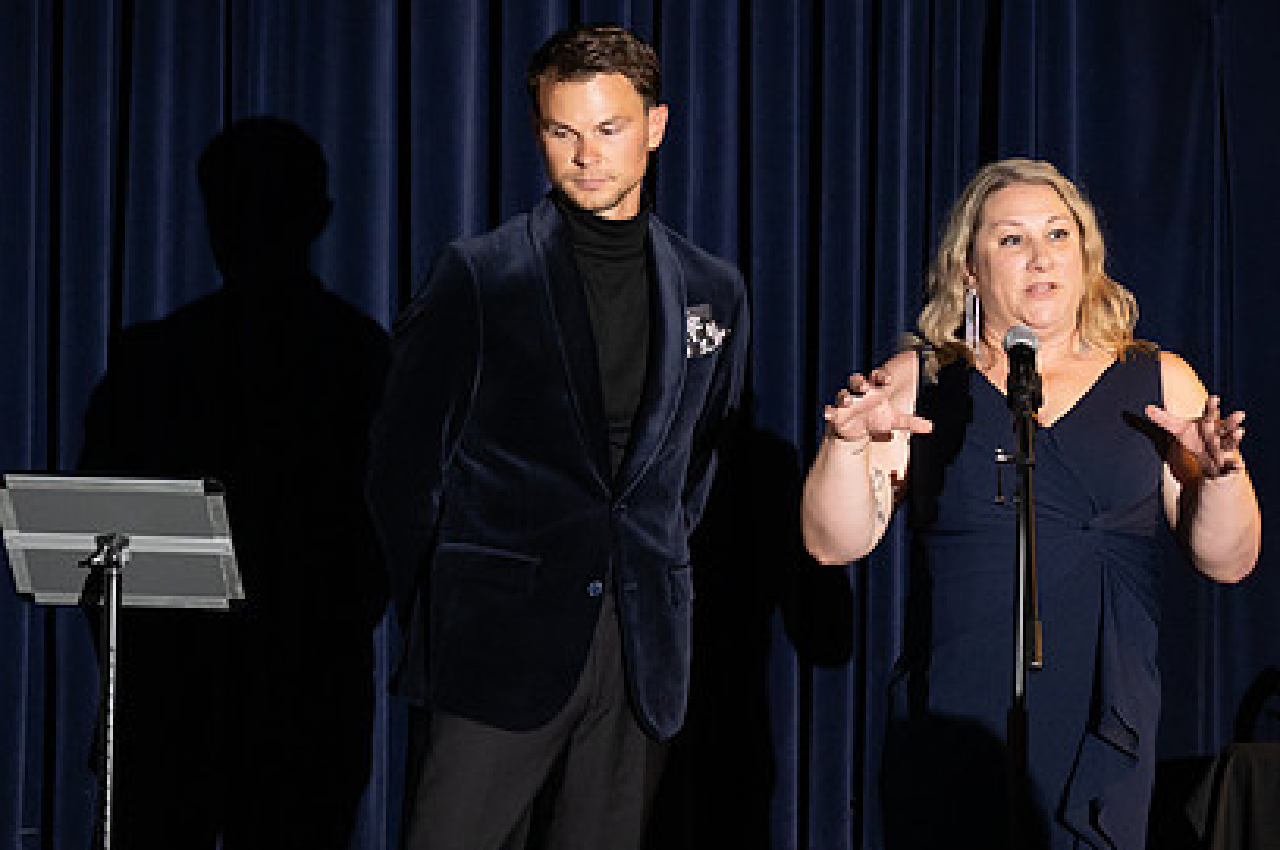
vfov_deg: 7.4
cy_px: 499
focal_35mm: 185
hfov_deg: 11.1
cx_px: 693
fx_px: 6570
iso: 2500
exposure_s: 1/200
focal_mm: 87
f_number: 4.5
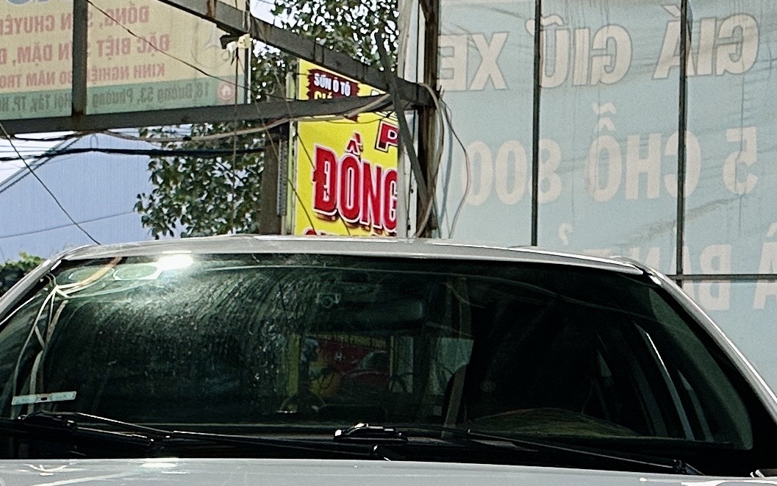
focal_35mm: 97
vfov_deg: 13.3
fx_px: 2054
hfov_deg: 21.4
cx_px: 345
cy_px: 506
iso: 320
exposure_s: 1/60
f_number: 1.78
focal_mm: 6.86
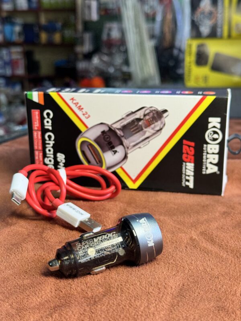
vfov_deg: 39.7
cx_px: 120
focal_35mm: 48
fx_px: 446
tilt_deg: -13.5
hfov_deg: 30.3
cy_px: 160
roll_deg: -0.1
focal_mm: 6.76
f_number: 1.78
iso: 64
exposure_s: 1/100
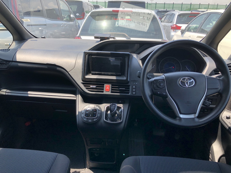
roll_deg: +1.8
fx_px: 187
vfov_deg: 49.7
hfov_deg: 63.4
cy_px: 86
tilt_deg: -20.4
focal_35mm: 28
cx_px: 116
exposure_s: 1/318
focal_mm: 4
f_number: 1.8
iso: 20
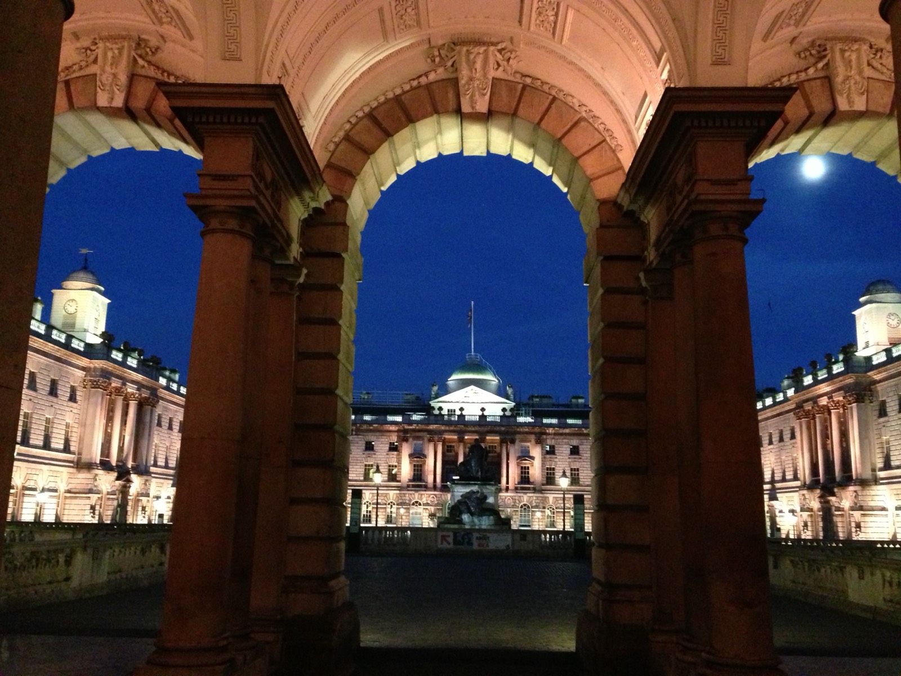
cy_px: 338
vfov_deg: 42.9
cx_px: 450
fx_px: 859
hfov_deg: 55.4
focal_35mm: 33
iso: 800
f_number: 2.4
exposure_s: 1/15
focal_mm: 4.13
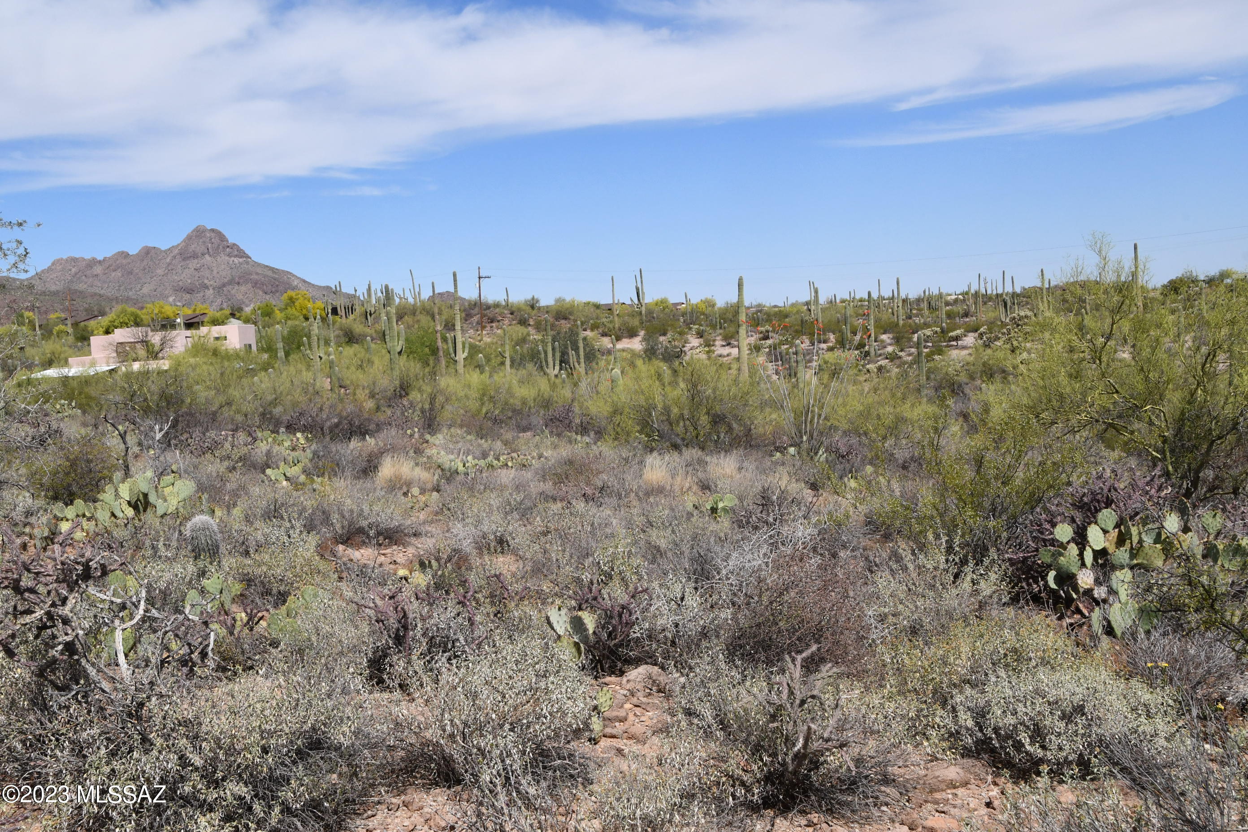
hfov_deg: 48.5
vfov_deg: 33.4
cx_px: 624
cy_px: 416
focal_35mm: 40
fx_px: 1387
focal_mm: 27
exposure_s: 1/1000
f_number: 16
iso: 800
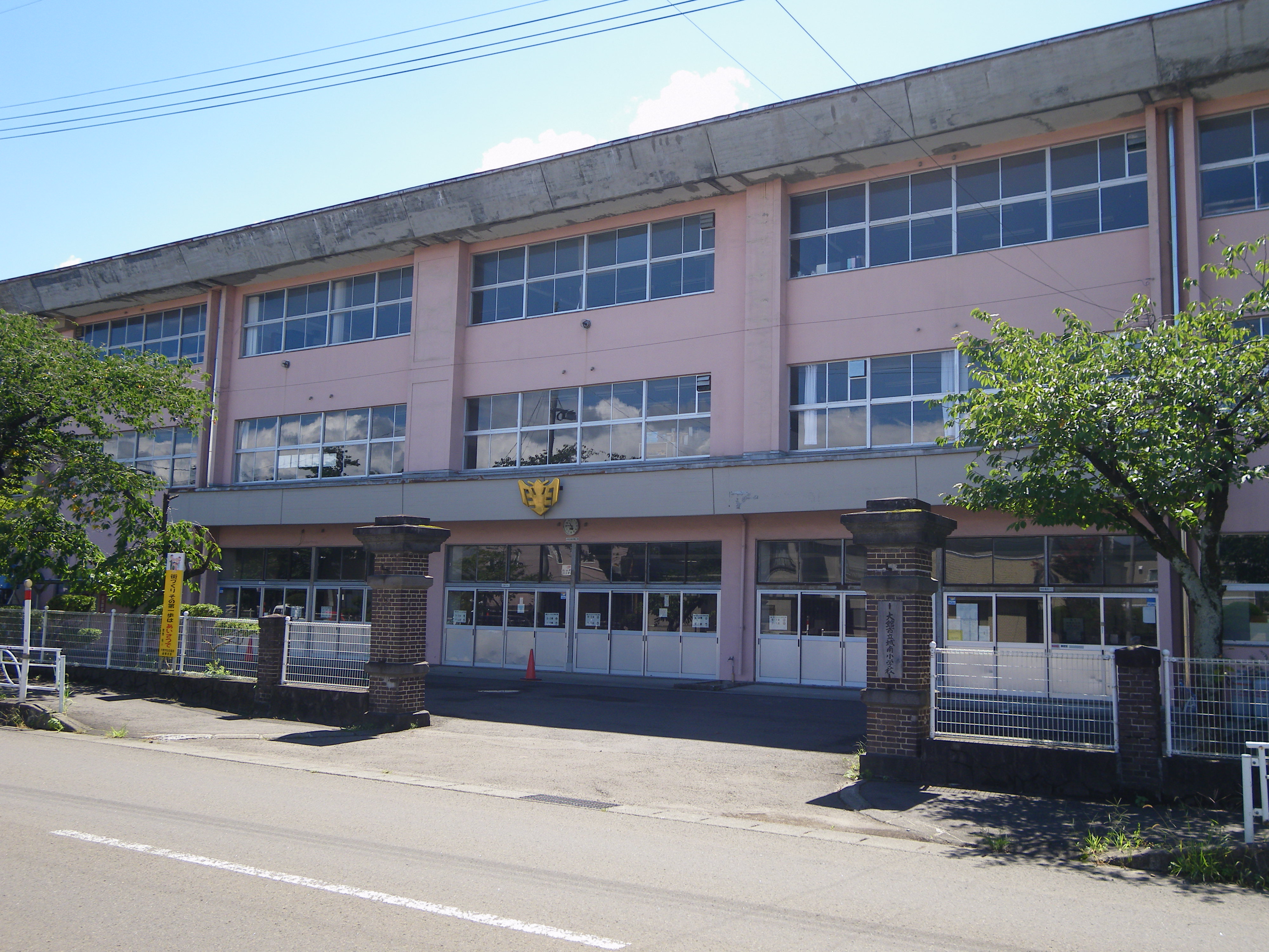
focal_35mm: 33
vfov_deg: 42.9
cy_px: 476
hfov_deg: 55.4
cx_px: 634
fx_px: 1210
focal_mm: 5.8
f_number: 2.8
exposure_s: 1/320
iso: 64
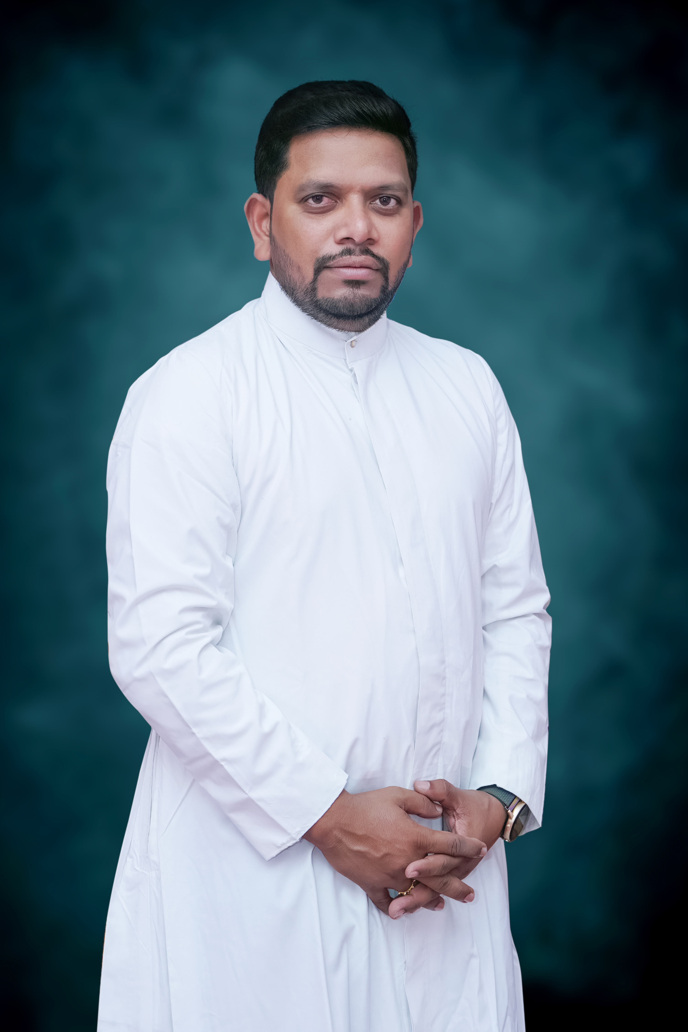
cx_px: 344
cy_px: 516
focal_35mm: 75
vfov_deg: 27.0
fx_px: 2150
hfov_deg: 18.2
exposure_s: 1/160
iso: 640
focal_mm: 75
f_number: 6.3
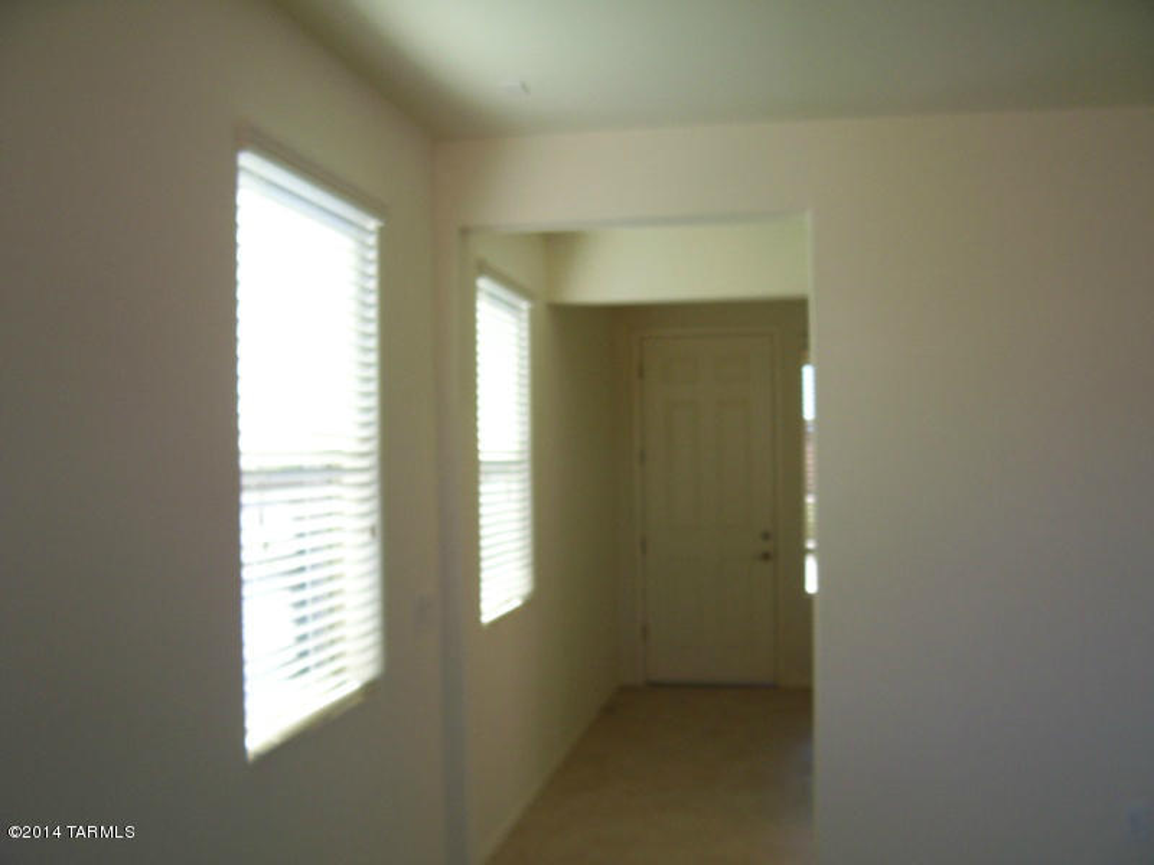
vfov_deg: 41.8
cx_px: 577
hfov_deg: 54.0
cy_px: 432
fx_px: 1133
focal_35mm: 34
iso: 80
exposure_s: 1/125
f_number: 2.7
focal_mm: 5.6
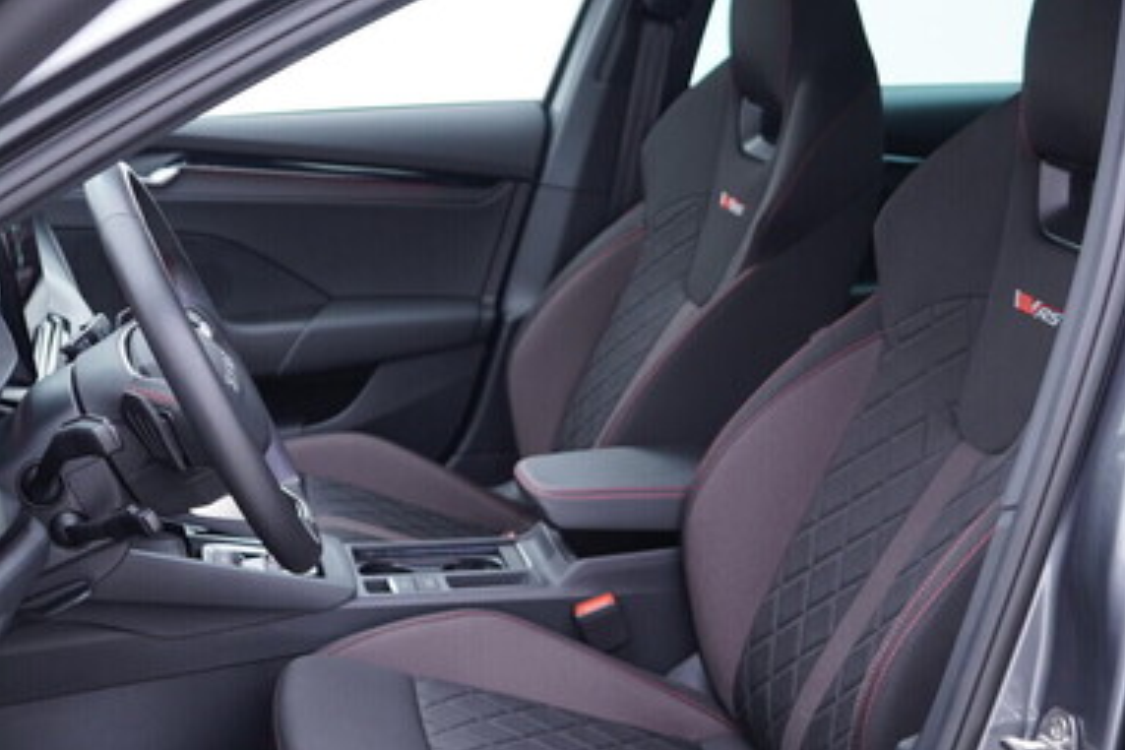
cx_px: 526
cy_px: 492
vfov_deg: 25.9
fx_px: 1625
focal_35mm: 52
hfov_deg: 38.2
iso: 250
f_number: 2.8
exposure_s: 1/40
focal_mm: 24
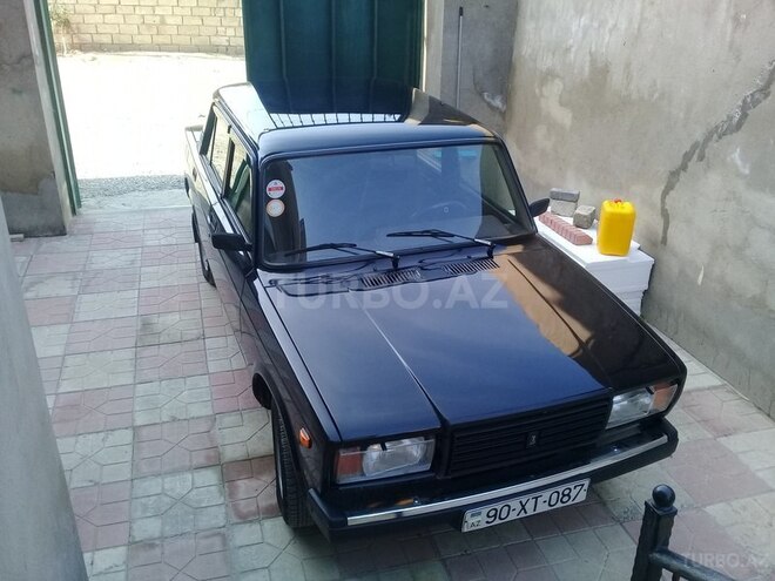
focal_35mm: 31
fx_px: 694
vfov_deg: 45.4
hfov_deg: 58.4
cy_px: 290
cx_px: 388
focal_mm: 3.3
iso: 50
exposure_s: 1/173
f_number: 2.2
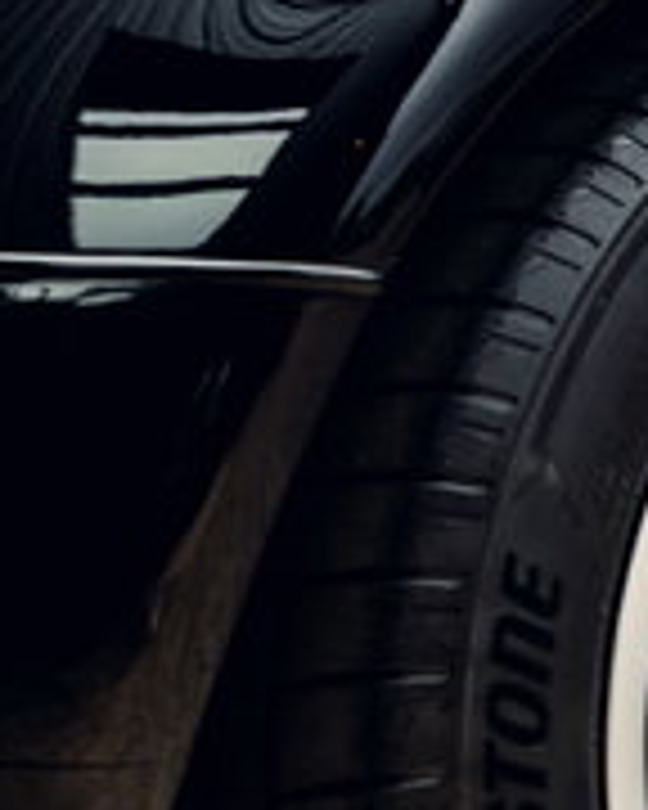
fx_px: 3356
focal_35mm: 140
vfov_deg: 13.8
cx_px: 1346
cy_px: 356
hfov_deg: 10.1
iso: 200
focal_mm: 35
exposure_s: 1/50
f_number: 4
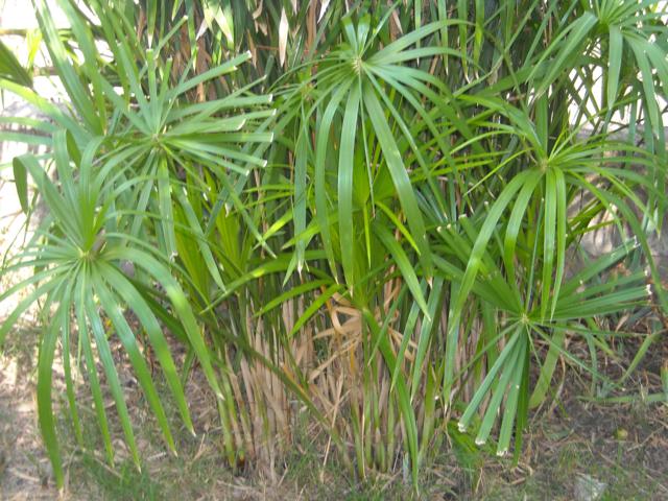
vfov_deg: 24.0
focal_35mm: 61
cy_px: 250
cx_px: 334
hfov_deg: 31.7
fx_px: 1177
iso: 100
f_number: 3.5
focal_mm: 9.87
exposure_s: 1/125
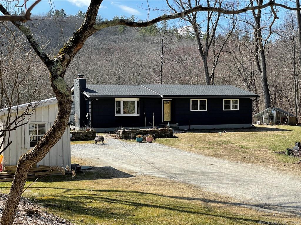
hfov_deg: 36.8
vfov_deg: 28.0
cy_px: 112
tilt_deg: -0.9
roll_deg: +0.2
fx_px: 452
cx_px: 150
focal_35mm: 52
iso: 25
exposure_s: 1/922
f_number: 2
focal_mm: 6
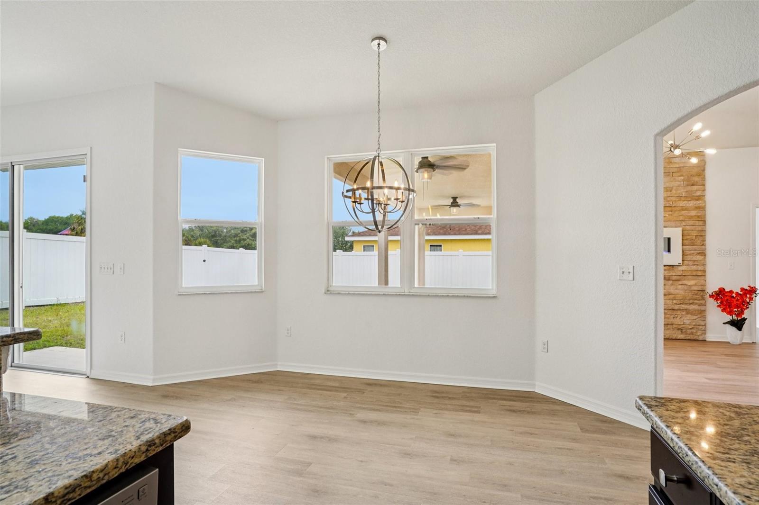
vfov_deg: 64.5
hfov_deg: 86.9
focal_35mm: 19
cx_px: 380
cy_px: 252
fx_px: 400
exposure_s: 1/30
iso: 100
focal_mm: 19
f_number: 9
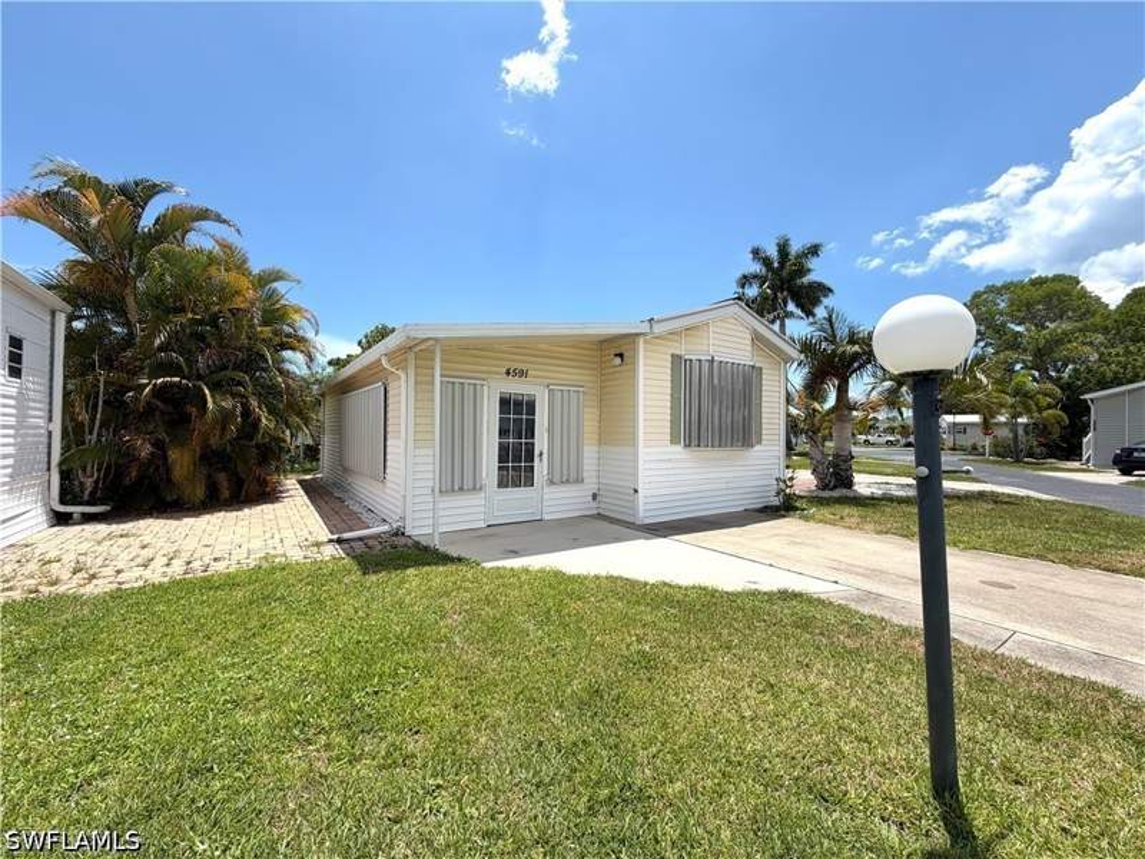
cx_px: 572
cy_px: 430
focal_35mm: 14
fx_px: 463
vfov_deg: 85.7
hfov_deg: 102.1
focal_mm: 2.22
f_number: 2.2
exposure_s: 1/1235
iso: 20
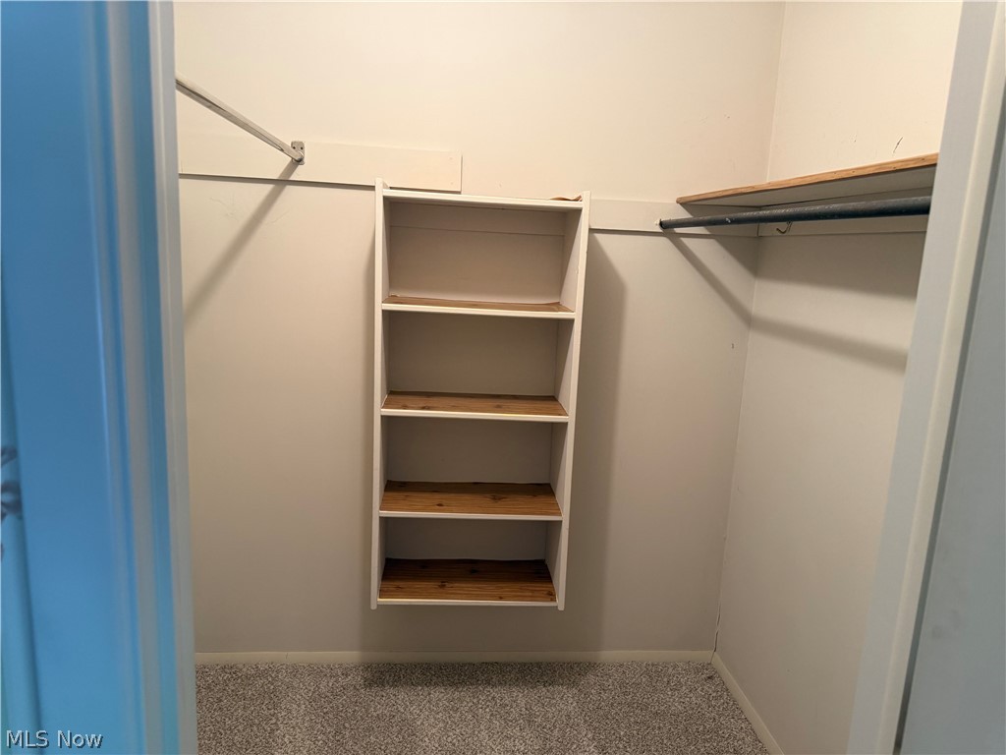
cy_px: 378
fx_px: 697
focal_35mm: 24
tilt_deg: -11.5
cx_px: 503
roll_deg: -3.0
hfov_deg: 71.6
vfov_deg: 56.8
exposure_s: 1/60
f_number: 1.78
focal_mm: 6.76
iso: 250
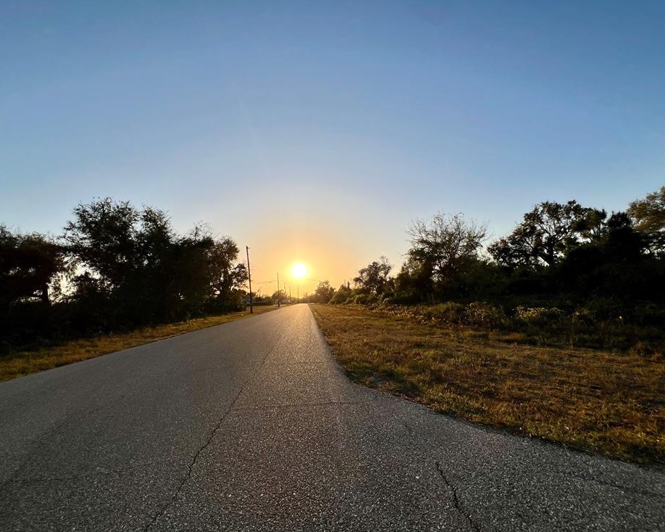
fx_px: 275
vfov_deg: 88.0
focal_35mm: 14
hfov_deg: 100.7
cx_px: 341
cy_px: 262
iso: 40
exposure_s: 1/3534
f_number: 1.8
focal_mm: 1.57
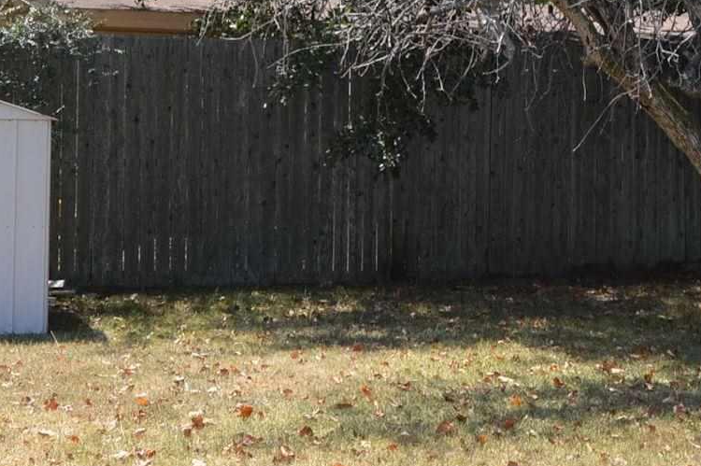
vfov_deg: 14.9
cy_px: -14
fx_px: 1751
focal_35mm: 90
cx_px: 373
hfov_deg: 22.6
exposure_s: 1/200
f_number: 5.6
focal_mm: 18
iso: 100
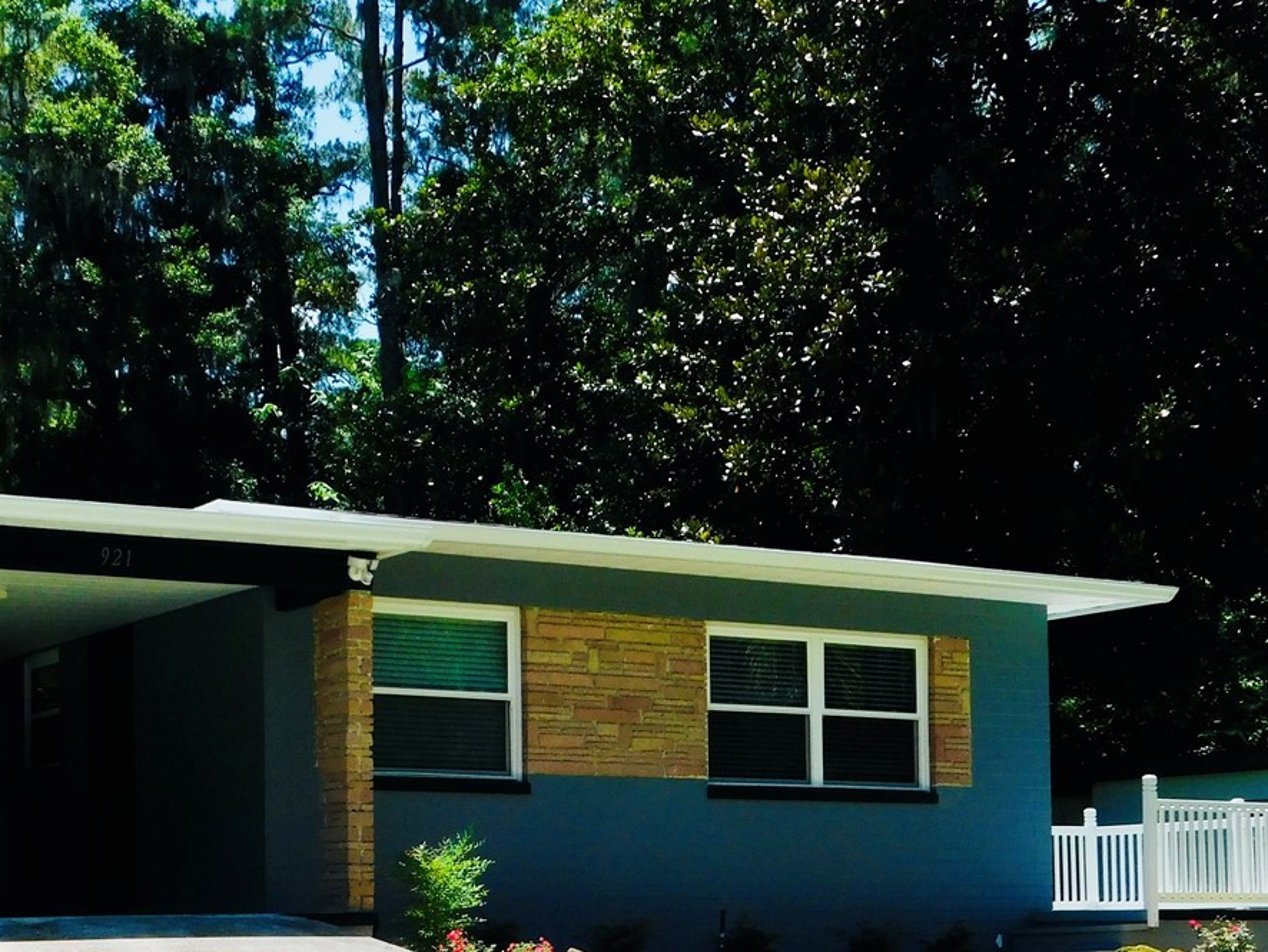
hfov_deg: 29.7
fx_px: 2382
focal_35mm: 65
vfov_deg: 22.1
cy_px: 826
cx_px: 455
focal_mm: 6.3
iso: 125
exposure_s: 1/1000
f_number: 3.5
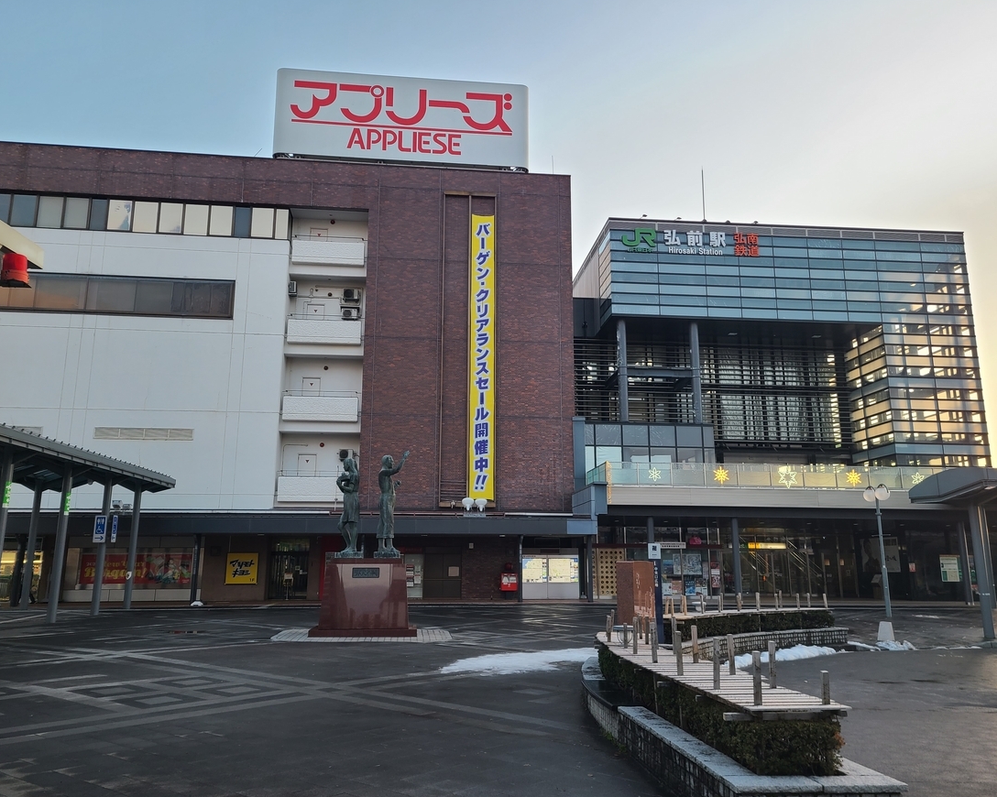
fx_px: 826
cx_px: 514
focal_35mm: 28
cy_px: 404
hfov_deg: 62.2
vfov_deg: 51.5
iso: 40
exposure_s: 1/107
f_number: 1.8
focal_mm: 5.4
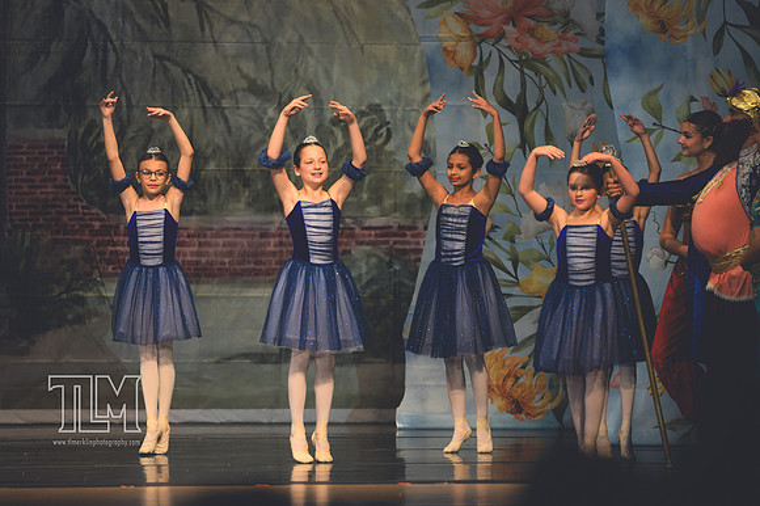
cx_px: 380
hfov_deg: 7.2
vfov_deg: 4.8
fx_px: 6013
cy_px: 253
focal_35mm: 285
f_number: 2.8
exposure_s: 1/500
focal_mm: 190
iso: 900
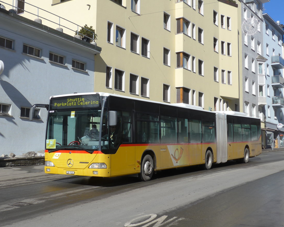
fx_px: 395
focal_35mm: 47
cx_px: 141
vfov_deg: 32.1
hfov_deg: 39.6
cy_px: 113
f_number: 3.2
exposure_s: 1/2000
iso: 80
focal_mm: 9
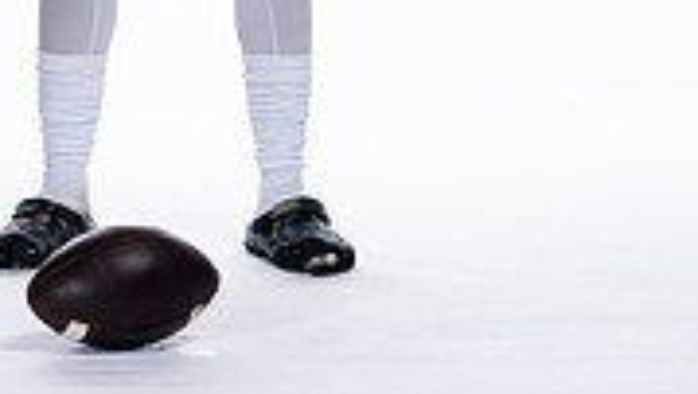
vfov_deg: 4.3
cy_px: -480
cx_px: 257
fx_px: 5205
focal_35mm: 281
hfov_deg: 7.7
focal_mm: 107
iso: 400
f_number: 6.3
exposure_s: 1/250
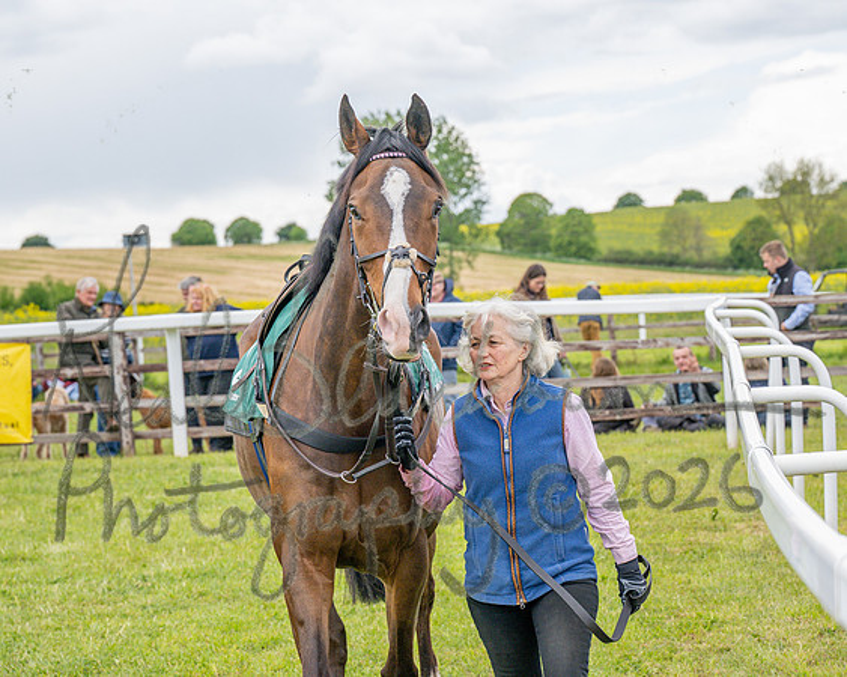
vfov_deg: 13.0
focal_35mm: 118
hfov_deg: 16.2
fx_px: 2965
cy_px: 338
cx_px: 338
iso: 400
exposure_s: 1/1250
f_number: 5
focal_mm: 70
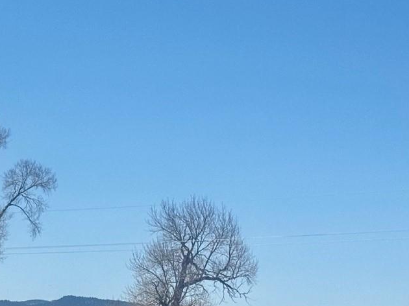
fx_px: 1441
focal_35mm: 122
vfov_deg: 12.0
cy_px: 300
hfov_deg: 16.0
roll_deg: -0.5
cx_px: 48
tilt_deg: +2.2
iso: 64
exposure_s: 1/7092
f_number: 1.78
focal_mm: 6.76
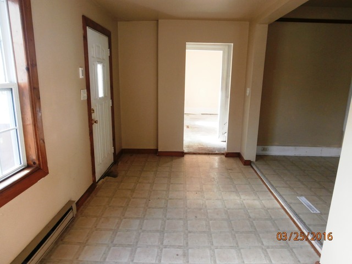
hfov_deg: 69.4
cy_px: 132
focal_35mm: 25
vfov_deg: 54.9
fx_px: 254
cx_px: 176
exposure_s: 1/50
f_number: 3.2
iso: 200
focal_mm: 4.43
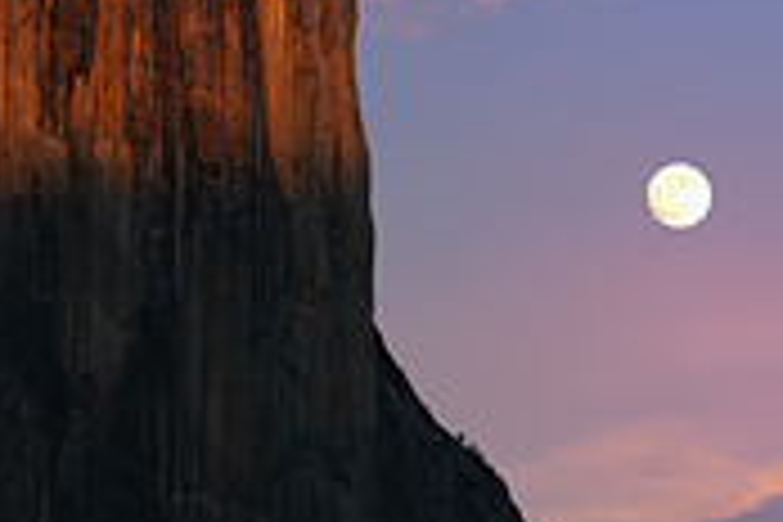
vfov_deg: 4.1
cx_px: 747
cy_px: 349
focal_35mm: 338
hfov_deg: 6.1
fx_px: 7351
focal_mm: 70
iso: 500
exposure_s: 1/250
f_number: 9
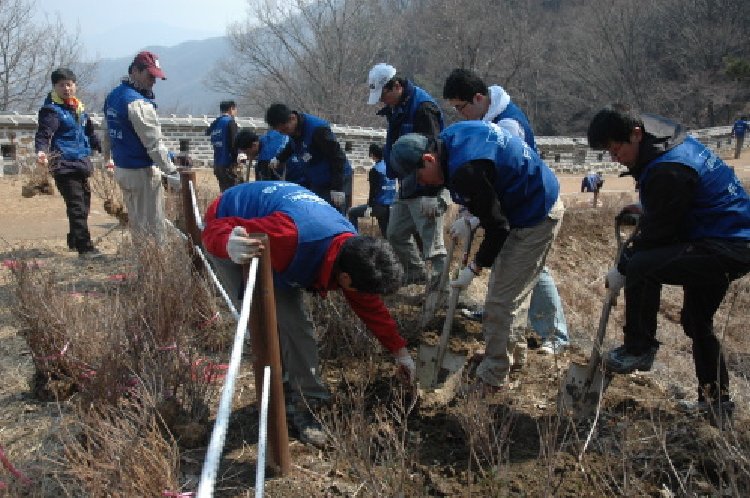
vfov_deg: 36.8
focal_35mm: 36
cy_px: 249
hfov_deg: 53.2
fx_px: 749
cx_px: 375
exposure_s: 1/1600
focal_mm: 24
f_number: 4
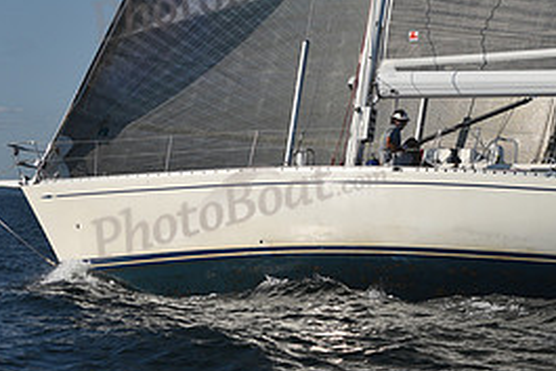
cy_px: 68
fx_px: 2364
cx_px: 497
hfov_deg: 13.3
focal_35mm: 153
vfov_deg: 9.0
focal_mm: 70
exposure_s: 1/2500
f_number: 4
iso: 250
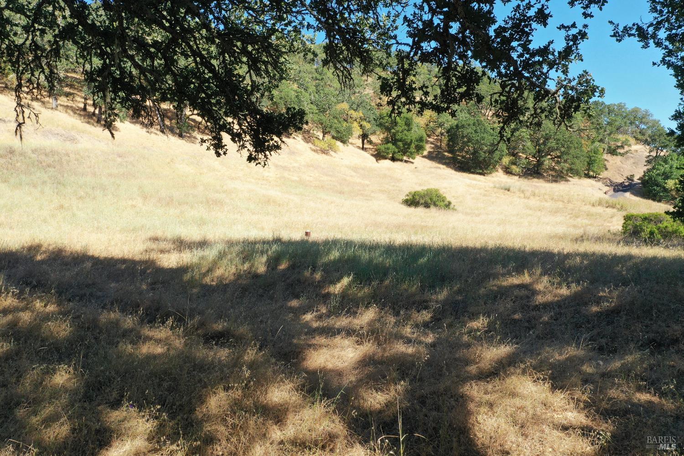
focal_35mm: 28
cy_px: 228
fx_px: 532
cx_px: 342
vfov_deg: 46.4
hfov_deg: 65.5
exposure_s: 1/160
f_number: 6.3
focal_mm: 10.26
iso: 100
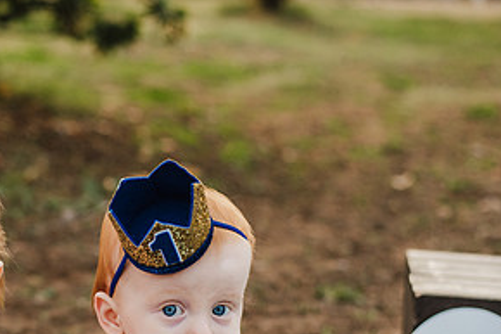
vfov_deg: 13.5
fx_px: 1391
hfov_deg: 20.0
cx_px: 38
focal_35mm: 100
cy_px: 304
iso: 400
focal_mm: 50
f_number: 2.8
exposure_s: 1/500
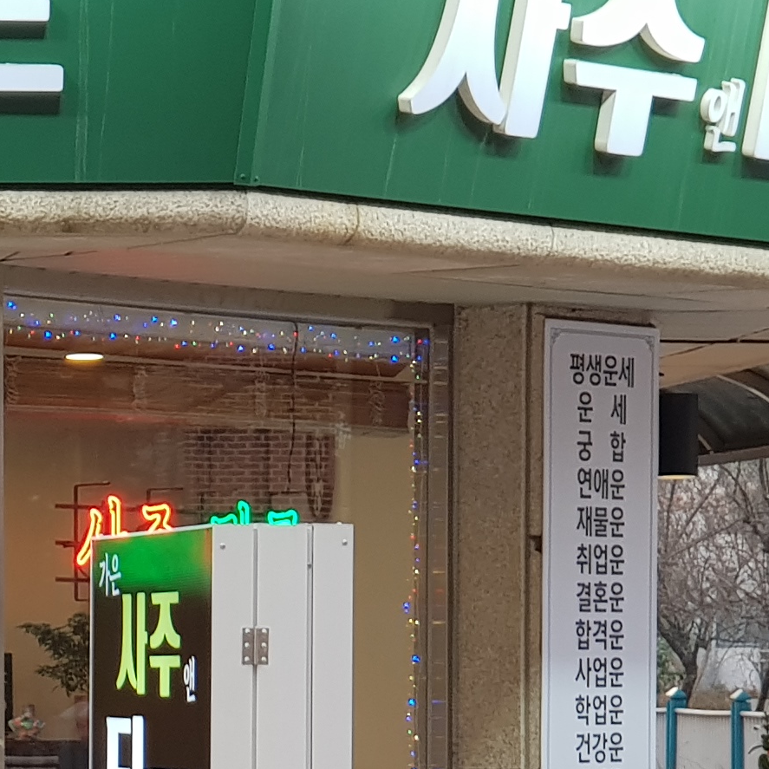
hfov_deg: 8.3
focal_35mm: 209
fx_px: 5253
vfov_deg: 8.3
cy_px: 834
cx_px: -231
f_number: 2.4
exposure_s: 1/40
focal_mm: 6
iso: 25
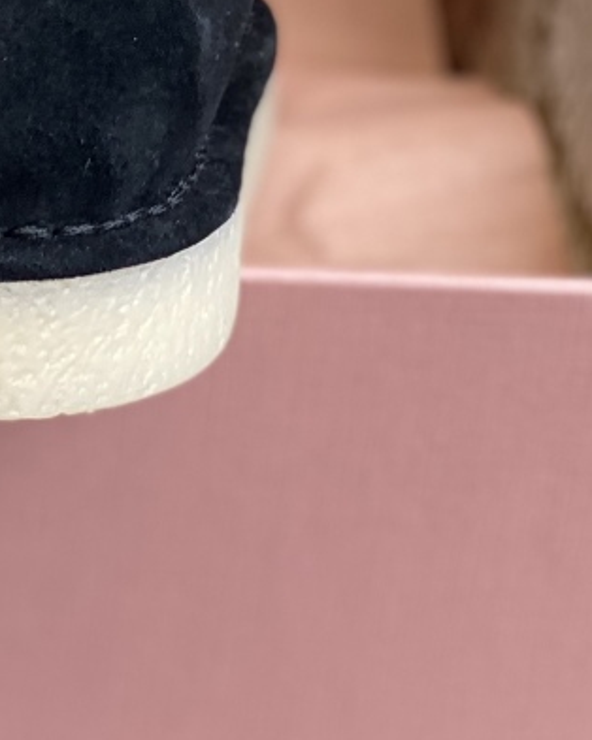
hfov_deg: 8.1
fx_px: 4077
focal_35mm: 186
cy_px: -156
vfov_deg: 10.2
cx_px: -358
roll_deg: -3.9
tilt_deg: -27.8
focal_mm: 6
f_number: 2
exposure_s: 1/122
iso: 50
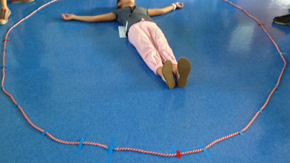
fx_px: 323
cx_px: 138
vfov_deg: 28.3
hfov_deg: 48.3
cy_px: 65
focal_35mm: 42
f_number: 2.4
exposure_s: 1/20
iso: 125
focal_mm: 4.13
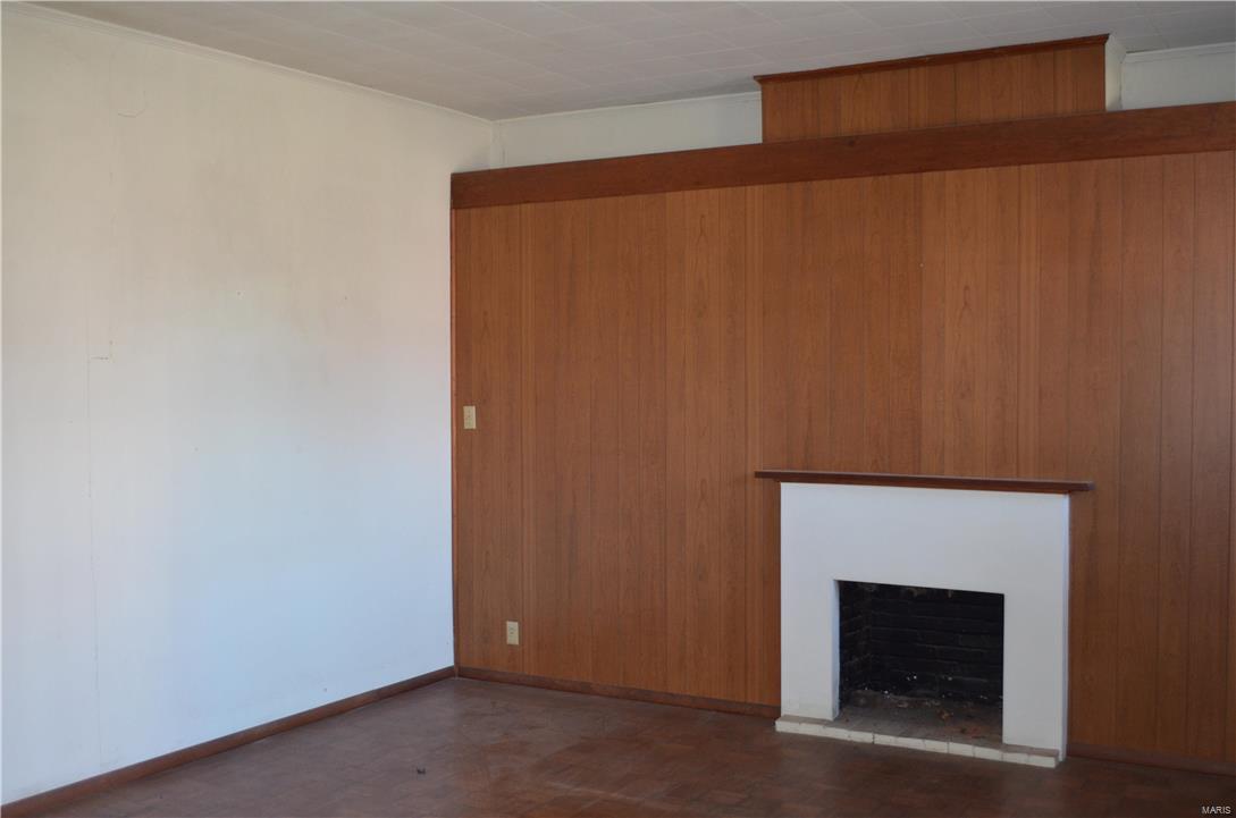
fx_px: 1336
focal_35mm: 39
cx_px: 618
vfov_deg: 34.1
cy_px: 409
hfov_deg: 49.6
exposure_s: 1/60
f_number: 4.2
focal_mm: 26
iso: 1250
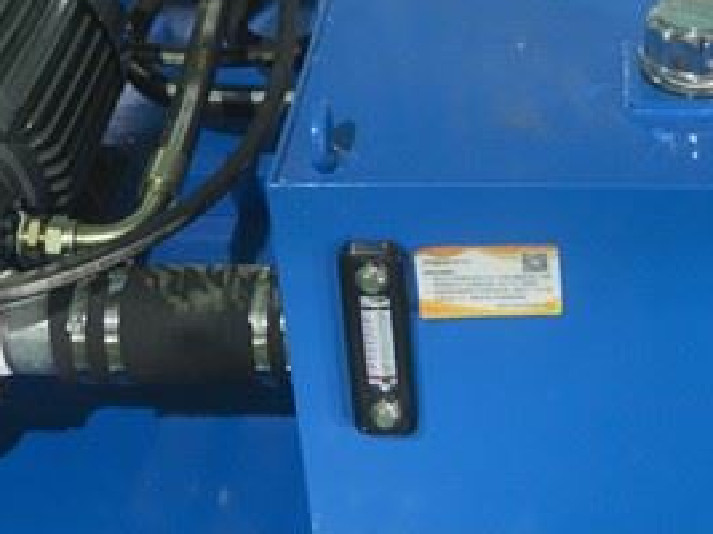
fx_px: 1647
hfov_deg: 24.4
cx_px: 366
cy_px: 21
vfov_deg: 18.0
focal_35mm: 80
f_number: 5
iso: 2500
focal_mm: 37
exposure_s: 1/50
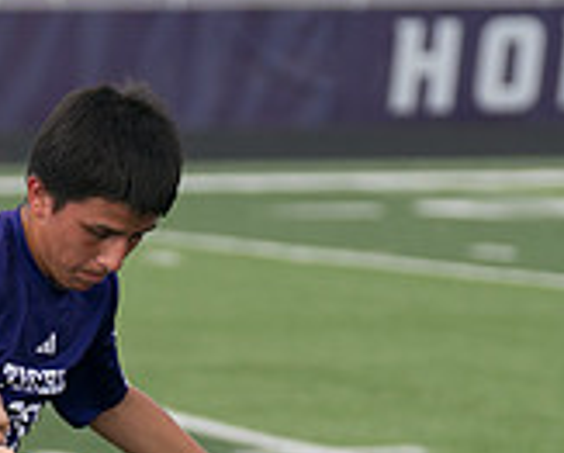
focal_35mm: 452
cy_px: 668
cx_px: -129
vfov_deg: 3.4
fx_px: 7558
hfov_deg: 4.3
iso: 250
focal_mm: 91
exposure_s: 1/2000
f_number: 2.8
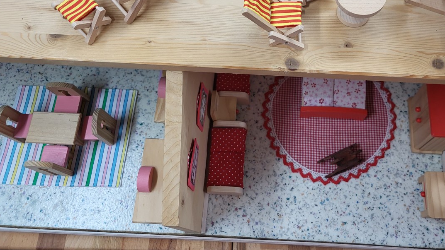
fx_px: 448
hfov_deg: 52.3
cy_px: 49
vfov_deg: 30.4
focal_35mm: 38
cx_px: 273
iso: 200
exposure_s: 1/100
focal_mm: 5.4
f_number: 1.8
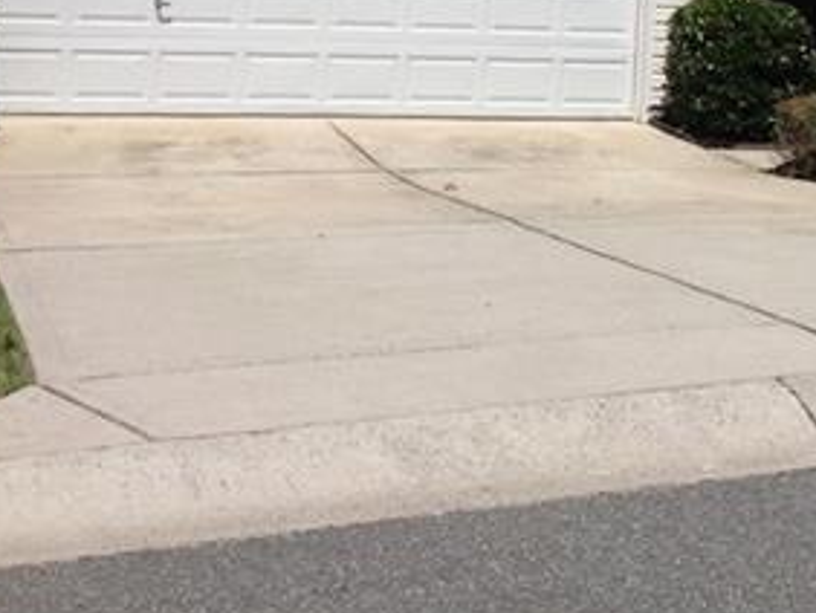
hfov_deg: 20.5
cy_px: -179
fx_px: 2241
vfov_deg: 14.9
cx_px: 606
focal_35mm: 95
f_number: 2.4
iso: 50
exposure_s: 1/3788
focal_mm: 4.28
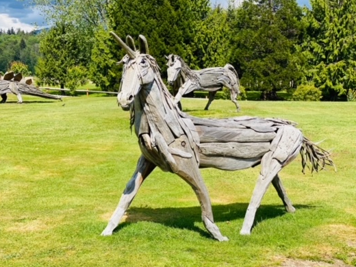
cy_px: 142
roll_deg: -0.8
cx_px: 190
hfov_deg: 30.3
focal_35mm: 64
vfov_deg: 22.9
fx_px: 658
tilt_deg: -4.9
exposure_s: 1/1332
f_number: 2
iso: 20
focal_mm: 6
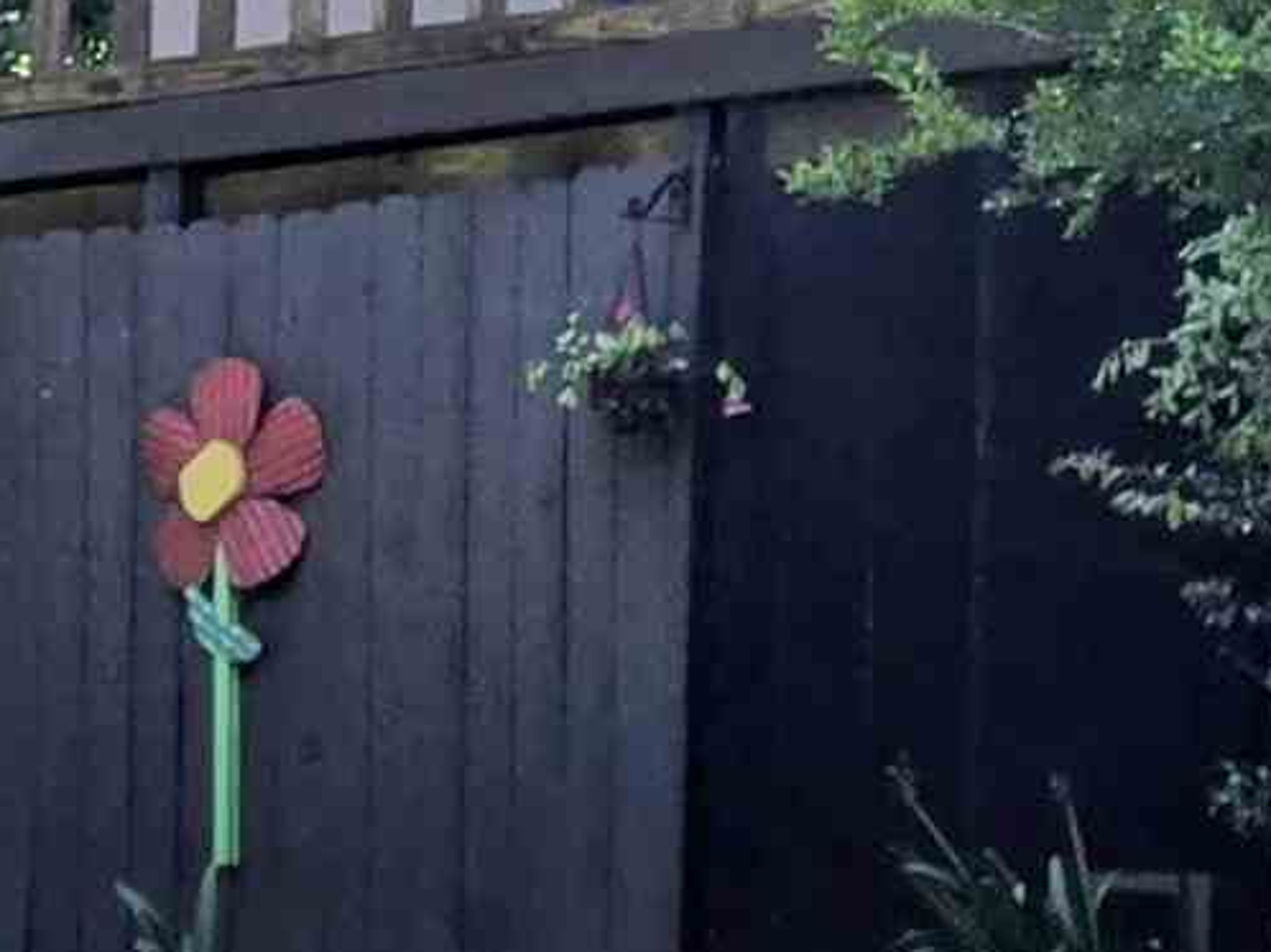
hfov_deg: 4.6
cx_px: 1690
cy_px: -133
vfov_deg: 3.5
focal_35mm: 426
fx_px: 15634
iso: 25
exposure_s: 1/374
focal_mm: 7
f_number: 2.4
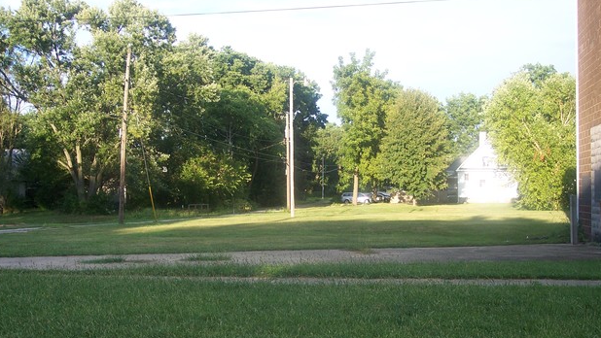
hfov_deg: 46.4
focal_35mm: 44
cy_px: 195
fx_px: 701
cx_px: 299
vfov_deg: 27.1
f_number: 3.4
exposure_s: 1/250
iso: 100
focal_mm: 8
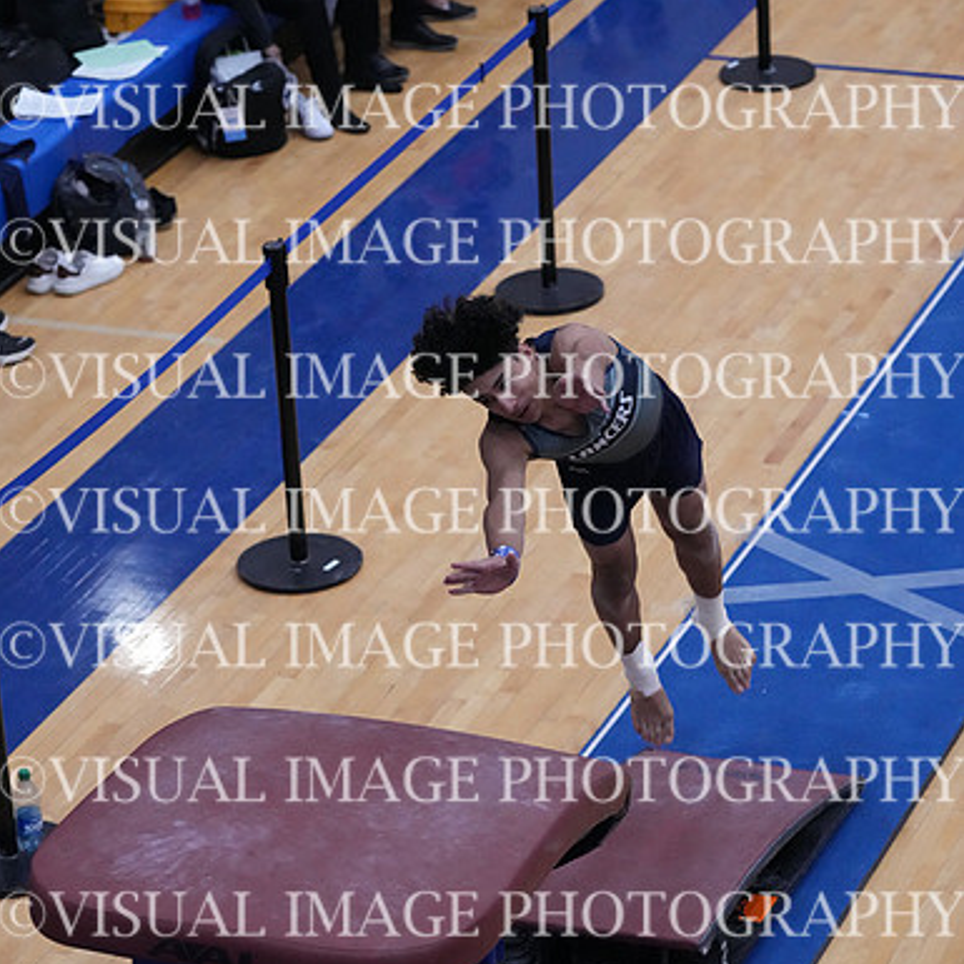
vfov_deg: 13.2
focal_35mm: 132
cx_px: 482
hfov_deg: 13.2
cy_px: 443
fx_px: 4159
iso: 10000
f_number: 4
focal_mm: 103
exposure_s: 1/1000
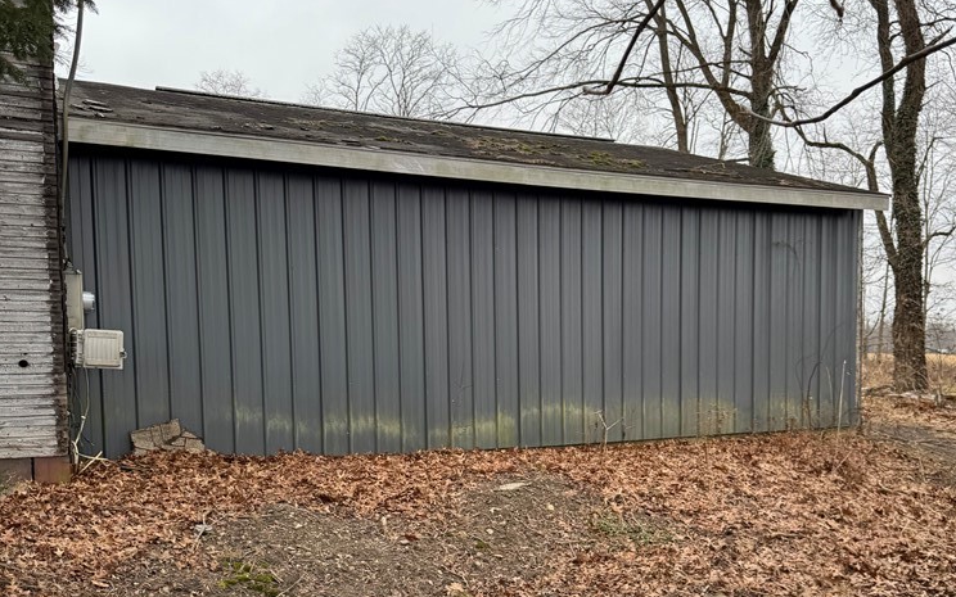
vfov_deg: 35.8
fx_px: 912
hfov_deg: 55.3
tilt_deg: -4.2
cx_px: 483
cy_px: 419
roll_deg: +0.2
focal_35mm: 35
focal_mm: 6.76
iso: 80
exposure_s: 1/723
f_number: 1.78
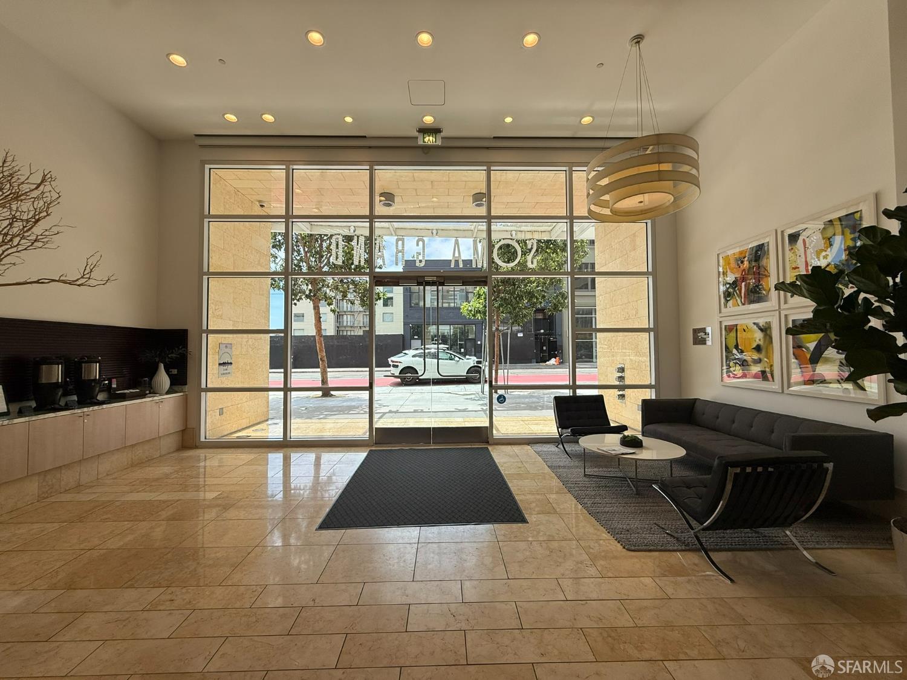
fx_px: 367
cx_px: 454
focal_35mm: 14
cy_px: 340
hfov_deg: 102.1
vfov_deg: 85.7
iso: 64
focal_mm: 2.22
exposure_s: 1/751
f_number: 2.2
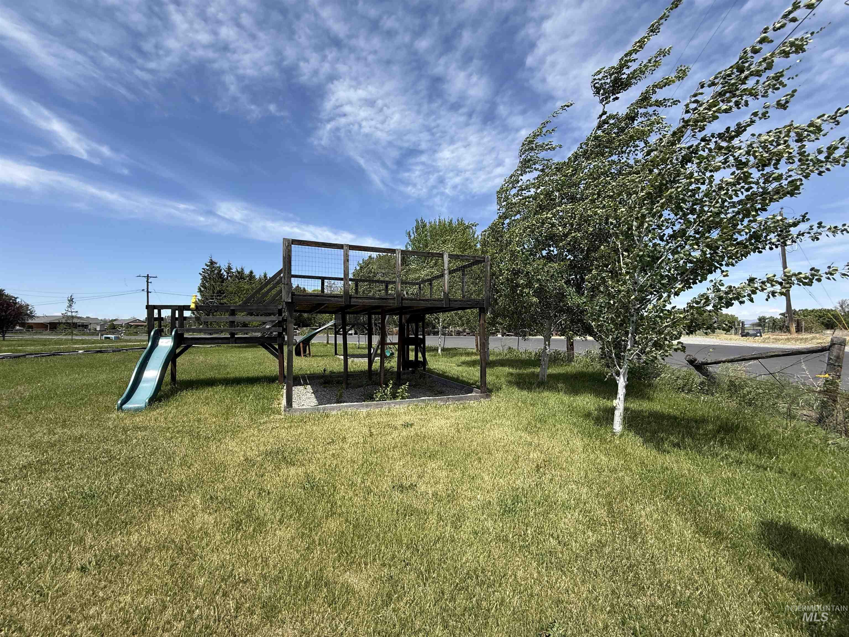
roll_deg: +2.9
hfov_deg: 102.1
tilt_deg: +1.2
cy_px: 318
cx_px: 424
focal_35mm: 14
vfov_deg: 85.7
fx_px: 343
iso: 50
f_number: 2.2
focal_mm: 2.22
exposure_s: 1/1211
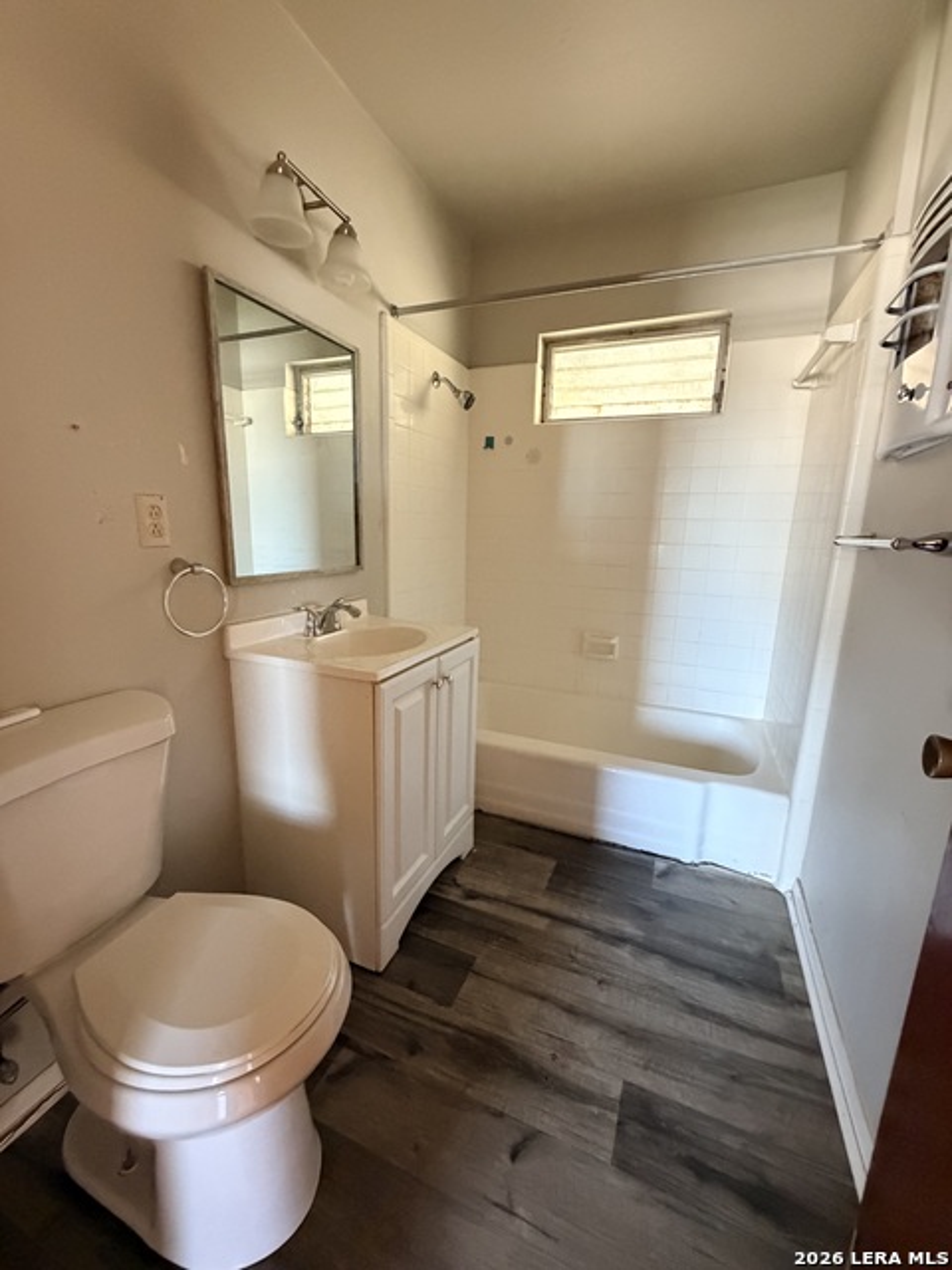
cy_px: 635
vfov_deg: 102.1
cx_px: 476
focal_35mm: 14
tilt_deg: -11.6
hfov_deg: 85.7
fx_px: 513
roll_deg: -1.5
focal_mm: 2.22
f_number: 2.2
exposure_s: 1/60
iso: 1000
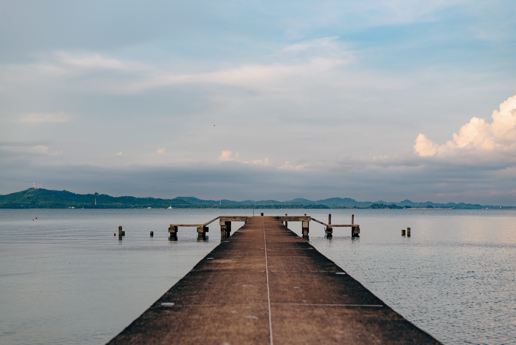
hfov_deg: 39.6
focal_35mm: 50
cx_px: 258
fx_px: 717
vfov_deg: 27.0
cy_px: 172
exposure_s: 1/2500
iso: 400
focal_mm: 50
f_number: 2.8
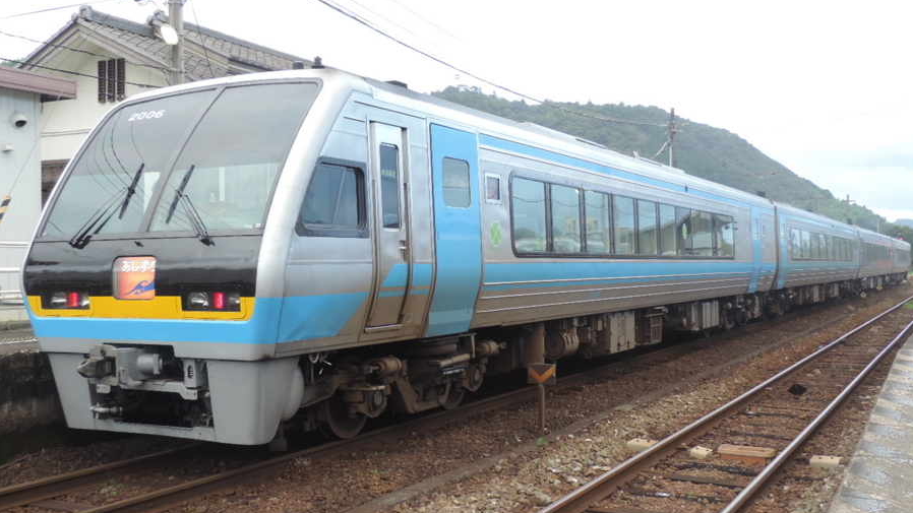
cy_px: 272
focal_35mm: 41
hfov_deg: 49.4
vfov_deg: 29.0
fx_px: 993
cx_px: 453
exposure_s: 1/50
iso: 140
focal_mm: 5.8
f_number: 3.2
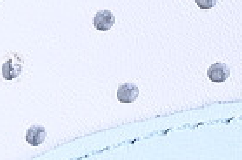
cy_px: 35
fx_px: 3917
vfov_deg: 2.3
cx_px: 138
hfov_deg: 3.5
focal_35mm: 584
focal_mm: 50
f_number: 7.1
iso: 160
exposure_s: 1/100
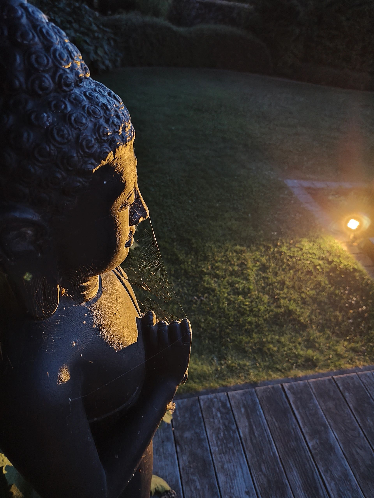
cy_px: 249
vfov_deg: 73.9
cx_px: 187
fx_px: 331
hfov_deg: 58.9
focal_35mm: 23
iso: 10000
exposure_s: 1/6.25
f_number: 1.65
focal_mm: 6.19
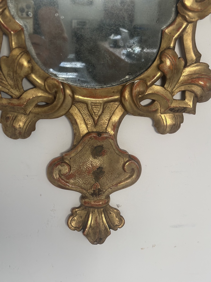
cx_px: 106
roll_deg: -1.7
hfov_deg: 30.3
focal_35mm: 48
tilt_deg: -14.2
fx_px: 390
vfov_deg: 39.7
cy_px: 141
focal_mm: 6.86
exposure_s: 1/60
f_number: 1.78
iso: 200
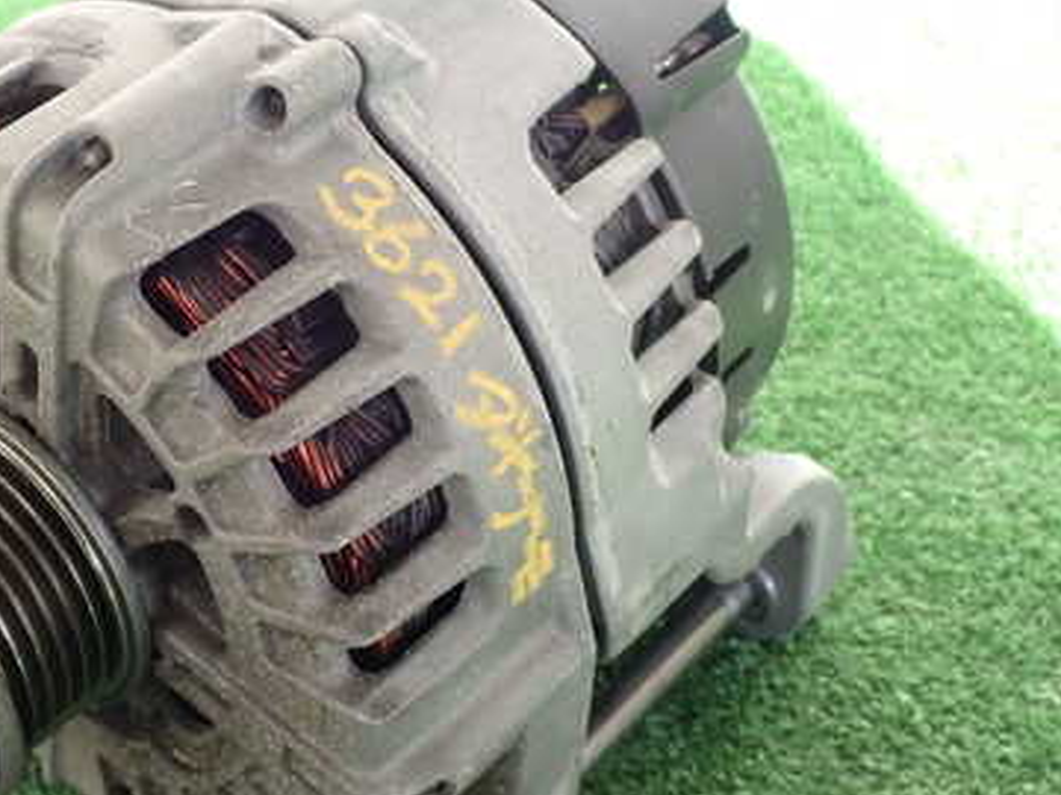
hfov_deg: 31.8
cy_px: 421
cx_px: 304
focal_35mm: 60
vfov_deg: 24.4
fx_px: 1839
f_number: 3.5
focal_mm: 6.37
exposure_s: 1/80
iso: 100
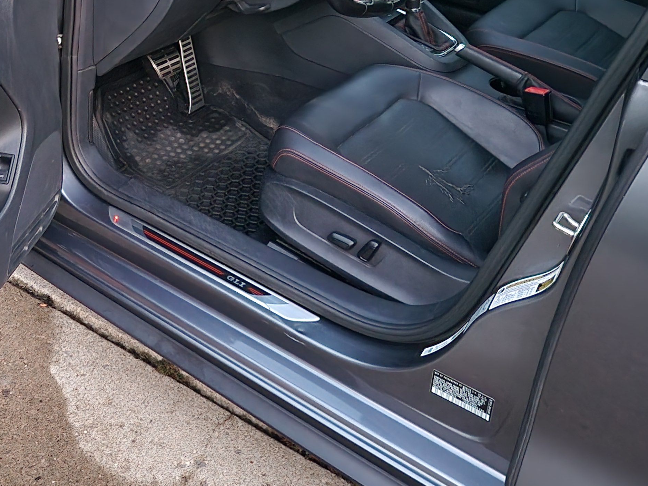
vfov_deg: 28.7
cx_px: 131
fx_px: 917
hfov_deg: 37.5
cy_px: 69
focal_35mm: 49
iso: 800
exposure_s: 1/9.99
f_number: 1.8
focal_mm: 5.4
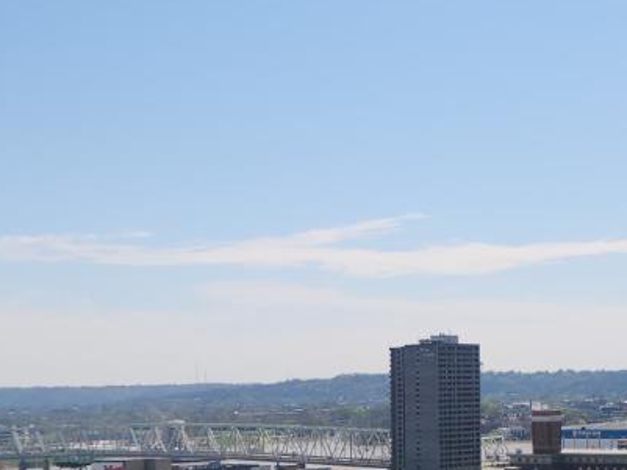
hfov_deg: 22.3
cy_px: 257
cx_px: 554
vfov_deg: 17.2
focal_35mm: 86
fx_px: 1558
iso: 20
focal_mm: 5.4
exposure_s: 1/2614
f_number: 1.8
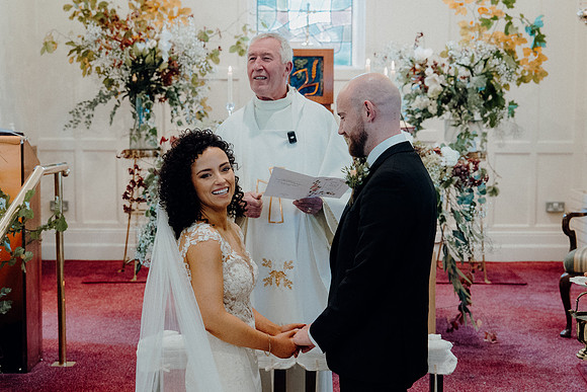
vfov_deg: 21.3
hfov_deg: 31.4
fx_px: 1044
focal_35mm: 64
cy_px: 196
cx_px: 294
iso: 2500
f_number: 3.5
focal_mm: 43
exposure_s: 1/160
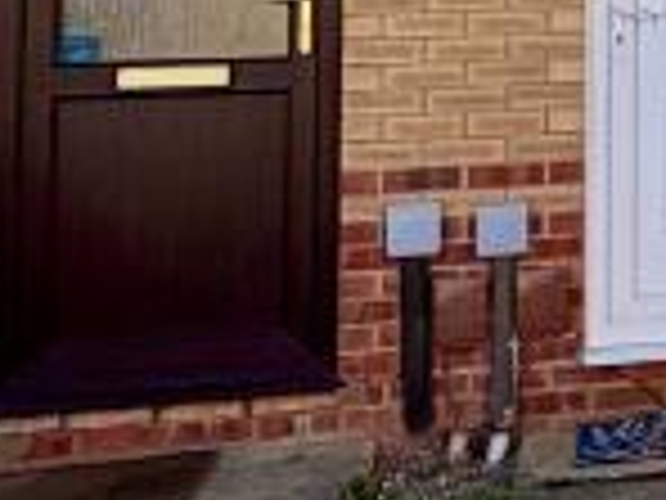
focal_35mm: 97
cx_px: 1224
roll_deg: +3.0
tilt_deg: +4.2
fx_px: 1866
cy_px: -167
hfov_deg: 16.6
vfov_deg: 14.5
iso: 40
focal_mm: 2.22
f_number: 2.2
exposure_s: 1/531
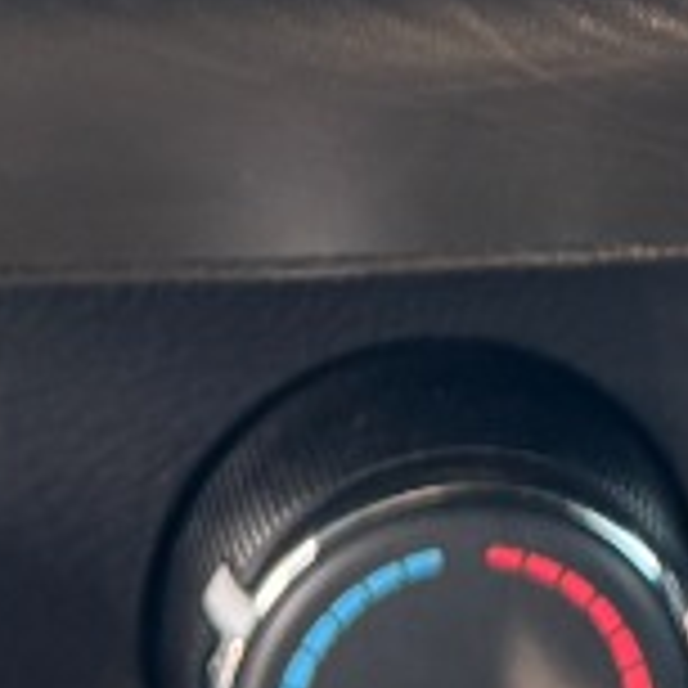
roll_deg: -1.1
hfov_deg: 8.7
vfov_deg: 8.3
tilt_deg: -8.5
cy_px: -755
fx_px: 4497
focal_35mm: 200
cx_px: 737
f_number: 1.78
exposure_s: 1/121
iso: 125
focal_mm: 6.76
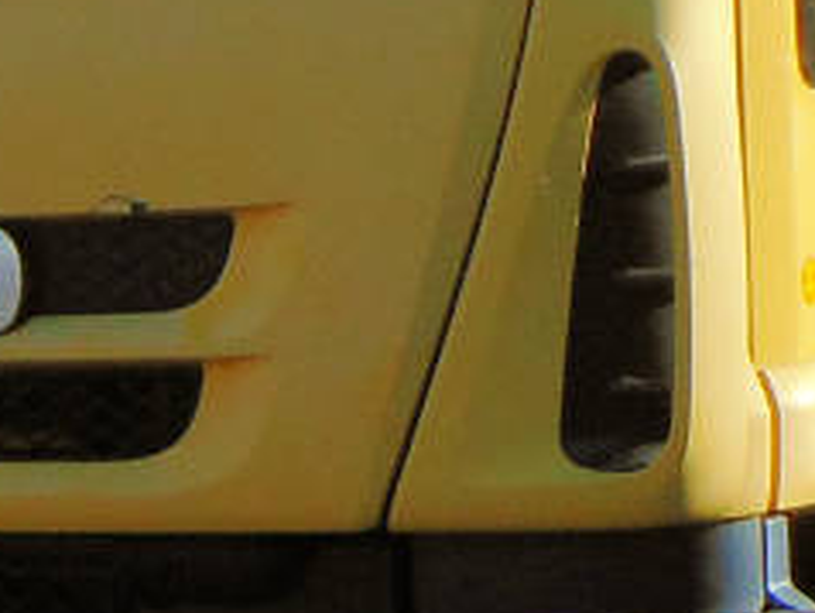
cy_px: -212
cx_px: 579
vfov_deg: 4.4
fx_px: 7919
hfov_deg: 5.9
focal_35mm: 336
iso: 80
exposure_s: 1/500
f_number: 3.5
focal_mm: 9
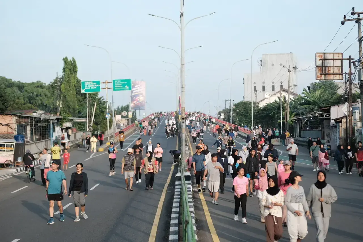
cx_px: 182
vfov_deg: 18.2
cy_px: 121
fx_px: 756
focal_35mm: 75
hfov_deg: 27.0
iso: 320
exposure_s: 1/2900
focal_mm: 50
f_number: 2
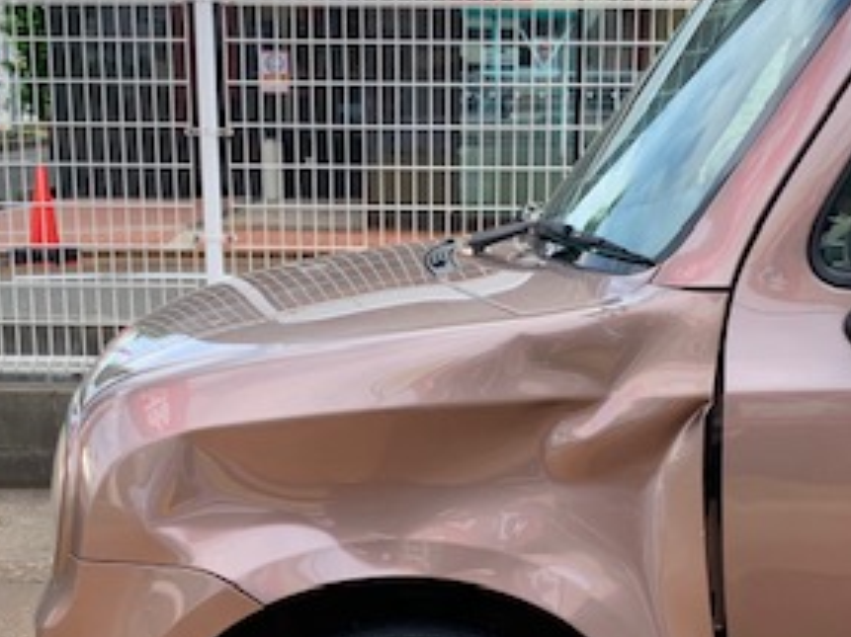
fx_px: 1425
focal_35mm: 58
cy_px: 468
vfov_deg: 25.0
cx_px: 480
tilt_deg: -13.9
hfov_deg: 33.2
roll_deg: -0.3
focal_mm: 4.25
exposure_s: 1/558
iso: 25
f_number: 1.8
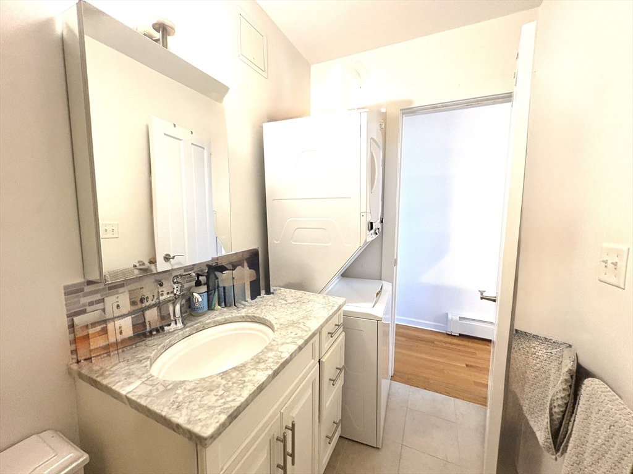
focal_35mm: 14
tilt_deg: -5.2
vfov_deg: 85.7
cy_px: 237
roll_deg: -0.4
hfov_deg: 102.1
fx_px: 256
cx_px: 316
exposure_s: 1/60
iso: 500
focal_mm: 2.22
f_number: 2.2
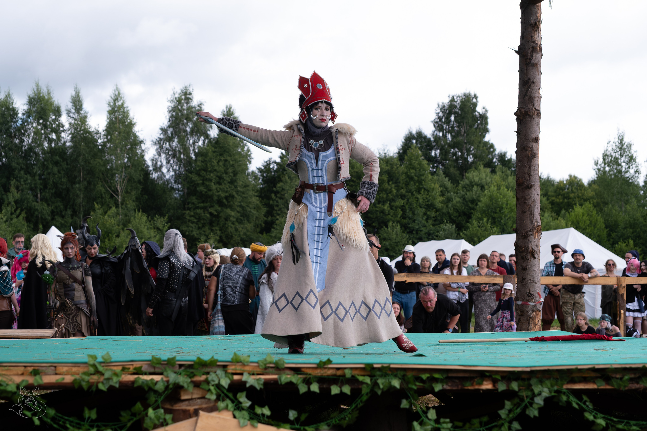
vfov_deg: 21.2
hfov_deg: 31.4
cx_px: 324
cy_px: 216
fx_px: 1150
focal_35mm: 64
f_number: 3.6
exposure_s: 1/1600
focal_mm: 42.7
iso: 500
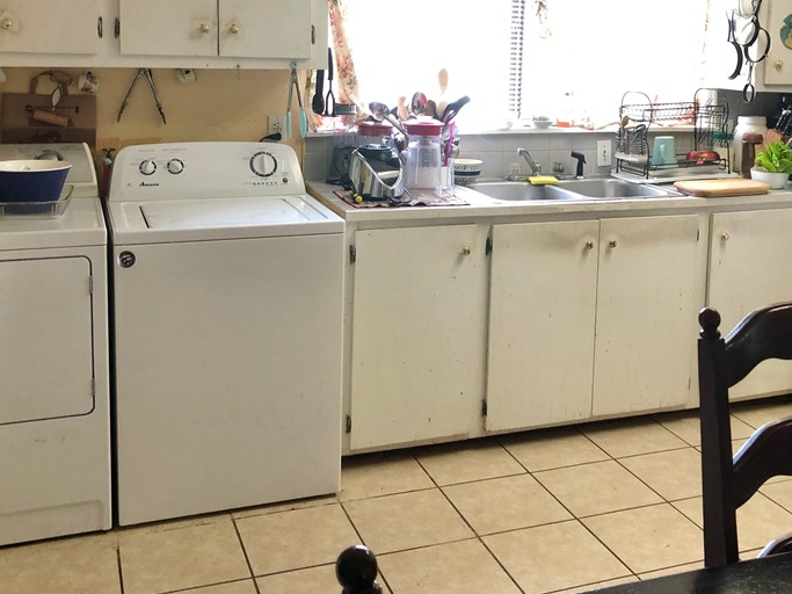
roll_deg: -1.4
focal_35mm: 42
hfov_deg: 44.6
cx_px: 466
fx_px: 961
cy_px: 174
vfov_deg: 33.9
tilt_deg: -7.8
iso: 40
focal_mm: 3.99
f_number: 1.8
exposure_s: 1/15
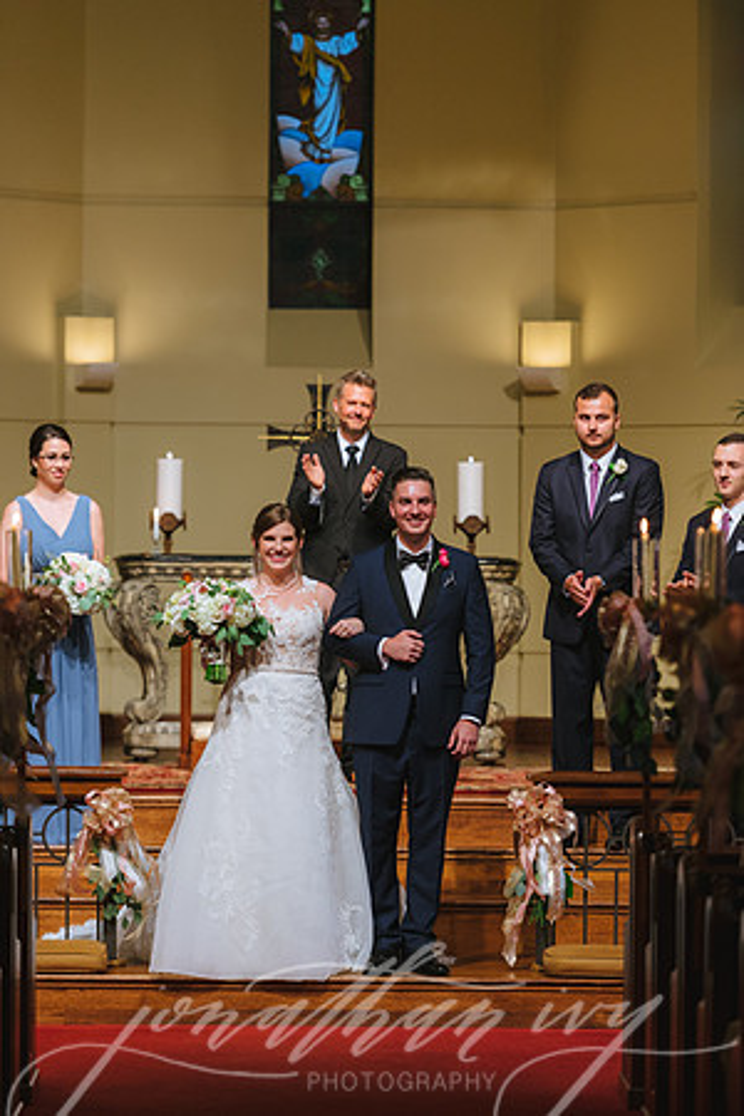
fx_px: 4805
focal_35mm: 155
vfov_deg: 13.2
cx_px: 372
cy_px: 558
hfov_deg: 8.9
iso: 1600
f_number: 2.8
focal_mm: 155
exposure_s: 1/160
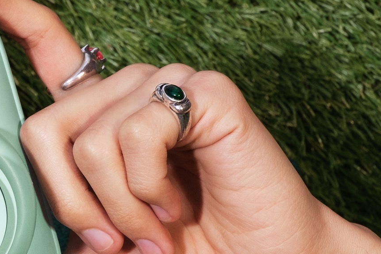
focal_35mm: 302
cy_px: 210
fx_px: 3197
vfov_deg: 4.6
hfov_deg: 6.7
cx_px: -147
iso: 800
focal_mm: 55
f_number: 10
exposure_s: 1/160
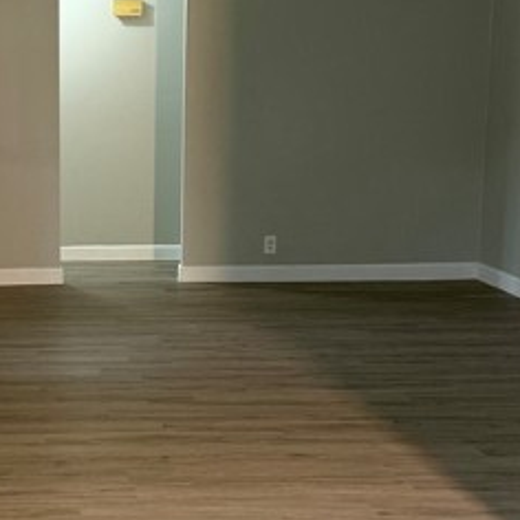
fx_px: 1173
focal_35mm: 69
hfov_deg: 24.3
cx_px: 48
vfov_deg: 25.0
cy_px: 264
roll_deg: +1.1
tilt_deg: -8.4
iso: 250
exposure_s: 1/60
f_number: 1.78
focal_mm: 6.76
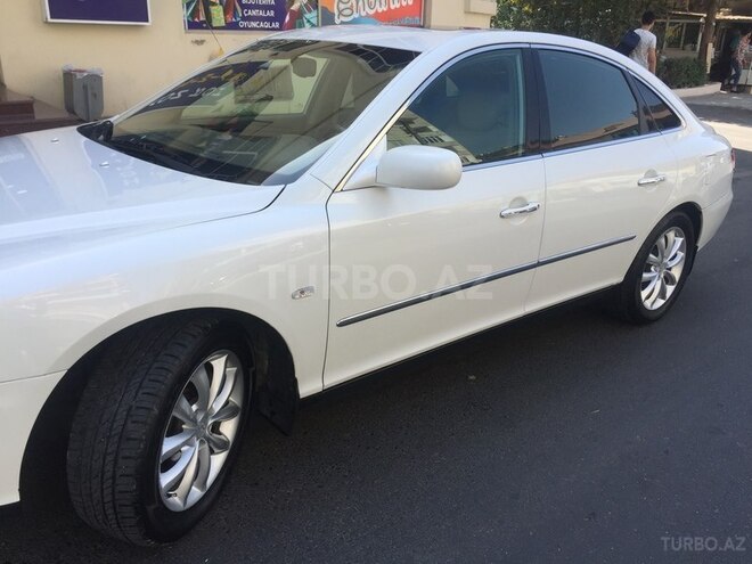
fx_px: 630
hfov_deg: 61.7
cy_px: 282
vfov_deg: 48.2
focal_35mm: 29
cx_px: 376
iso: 32
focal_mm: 4.15
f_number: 2.2
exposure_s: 1/746
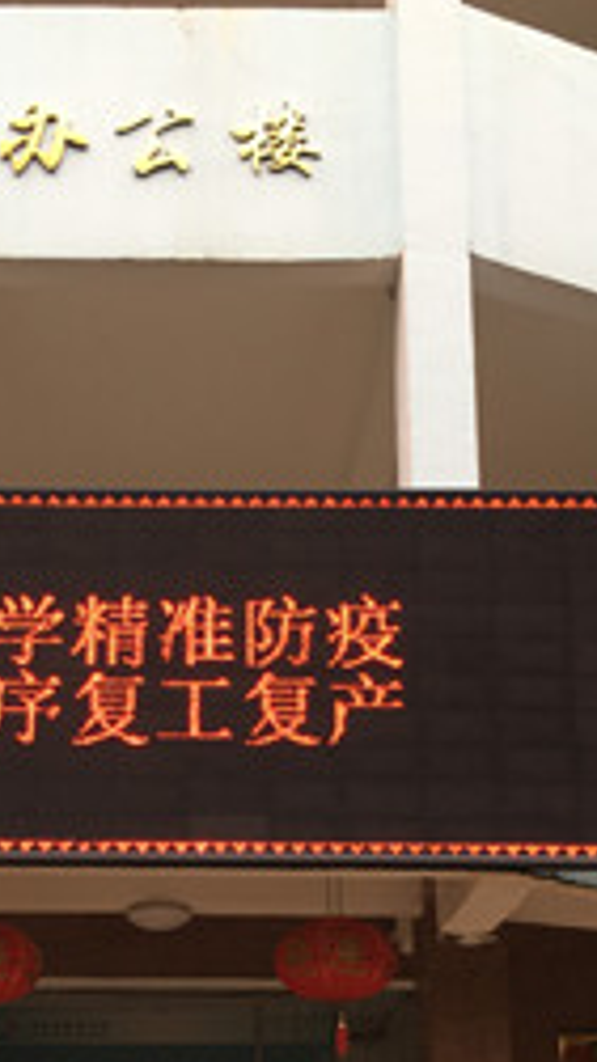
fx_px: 1578
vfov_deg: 35.9
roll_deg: -1.0
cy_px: 867
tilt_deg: +13.3
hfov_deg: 21.3
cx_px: 163
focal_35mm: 56
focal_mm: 4.15
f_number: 2.2
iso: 32
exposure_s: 1/100
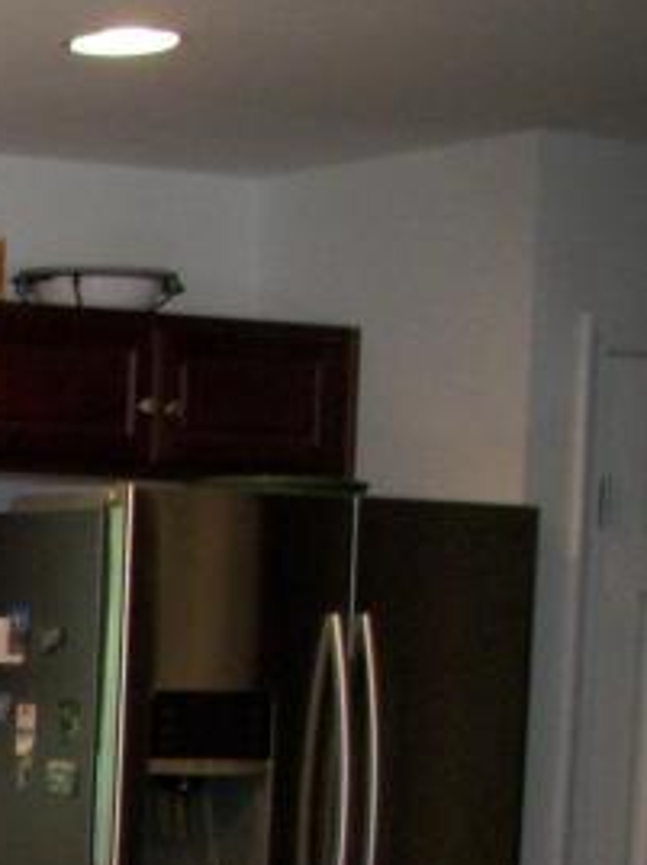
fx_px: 3048
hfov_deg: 10.4
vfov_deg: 15.4
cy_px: 1116
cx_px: -946
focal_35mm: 122
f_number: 2.9
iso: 160
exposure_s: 1/30
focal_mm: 5.7
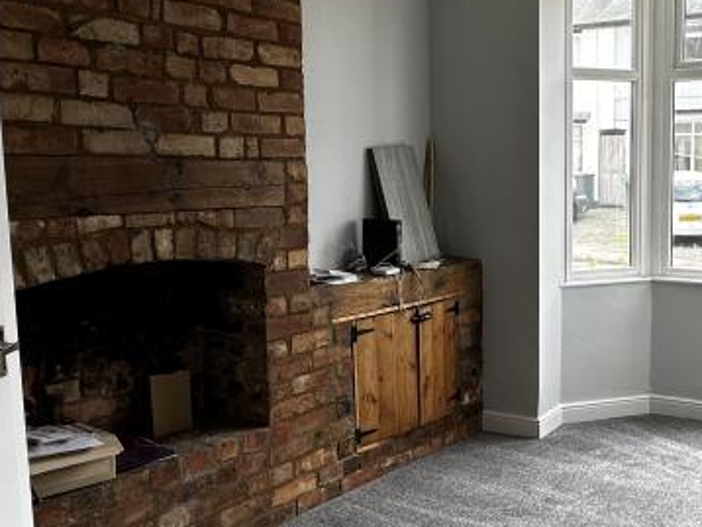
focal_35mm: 40
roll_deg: +0.0
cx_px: 549
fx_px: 812
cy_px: 259
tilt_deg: -7.0
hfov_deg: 44.7
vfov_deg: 36.0
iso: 40
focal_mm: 2.22
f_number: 2.2
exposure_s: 1/121
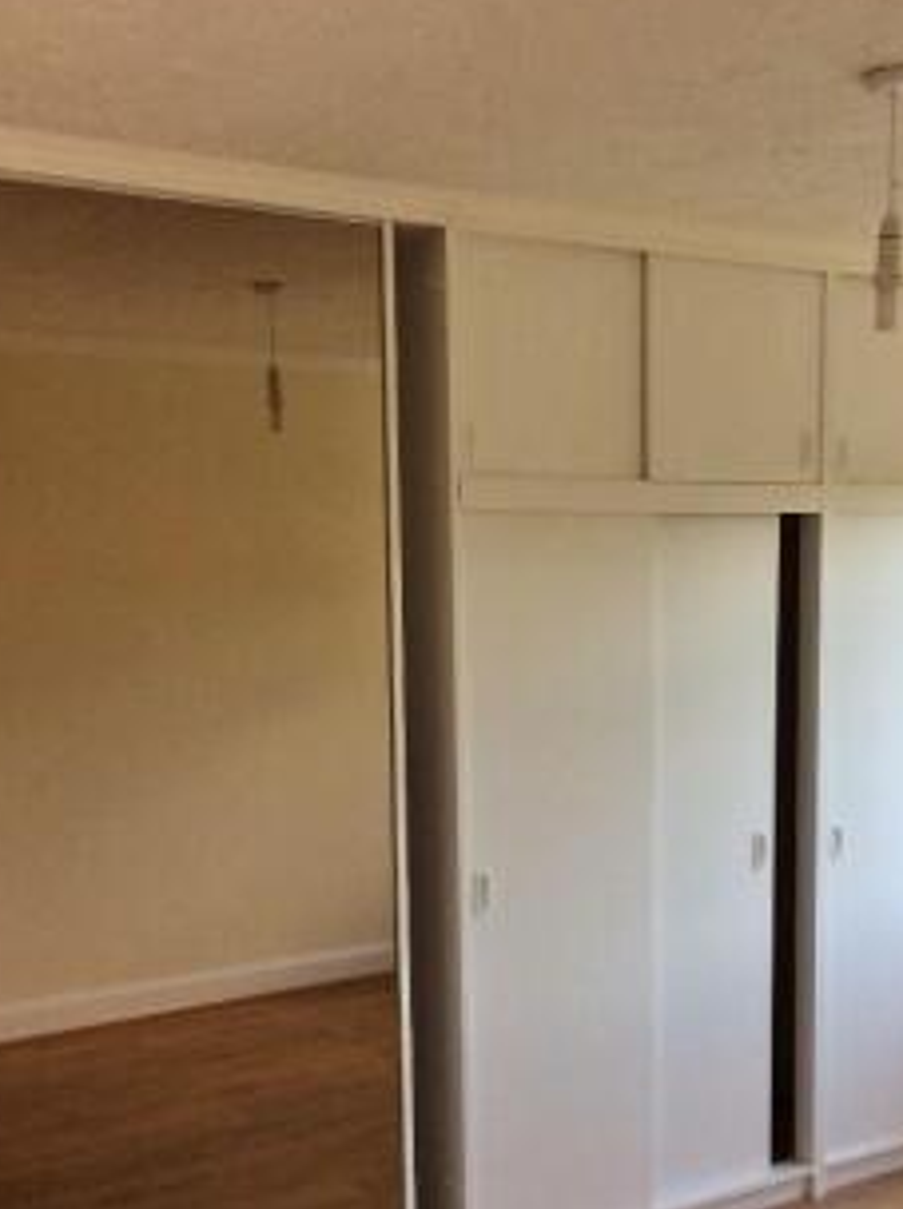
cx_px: 521
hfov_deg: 31.4
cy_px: 813
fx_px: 1604
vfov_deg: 40.7
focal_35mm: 46
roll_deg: +2.0
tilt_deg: -8.8
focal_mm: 3.3
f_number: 2.4
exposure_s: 1/100
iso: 40
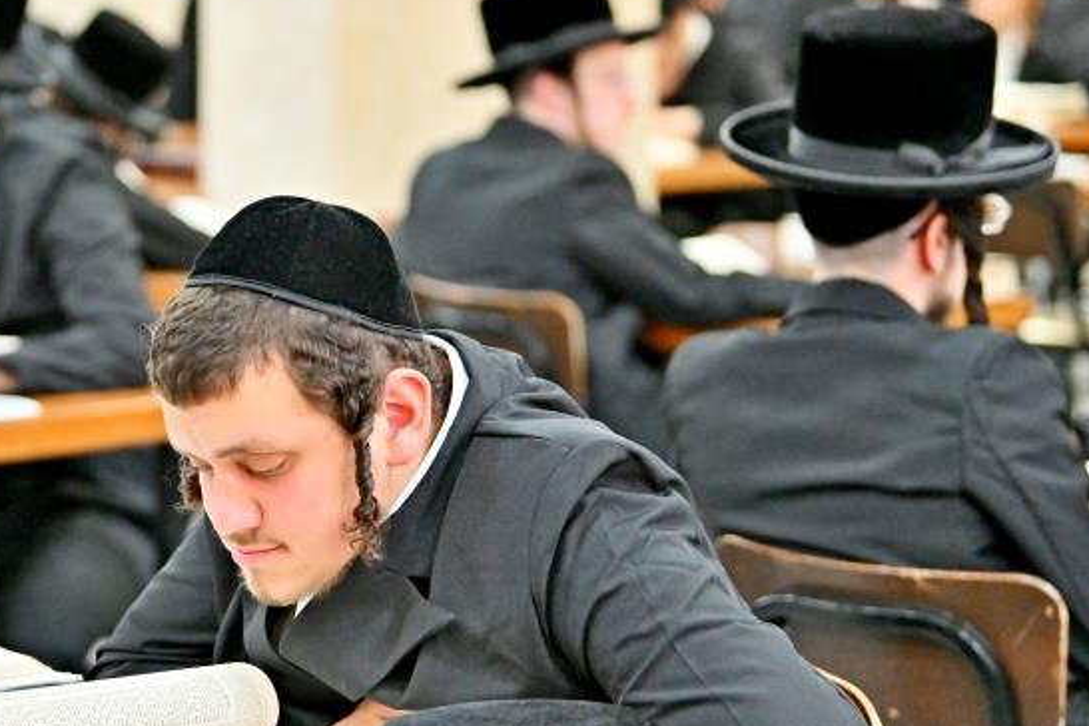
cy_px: 460
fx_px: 4537
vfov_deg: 9.1
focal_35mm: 150
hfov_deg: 13.6
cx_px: 195
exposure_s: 1/250
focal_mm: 80
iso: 1600
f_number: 2.8
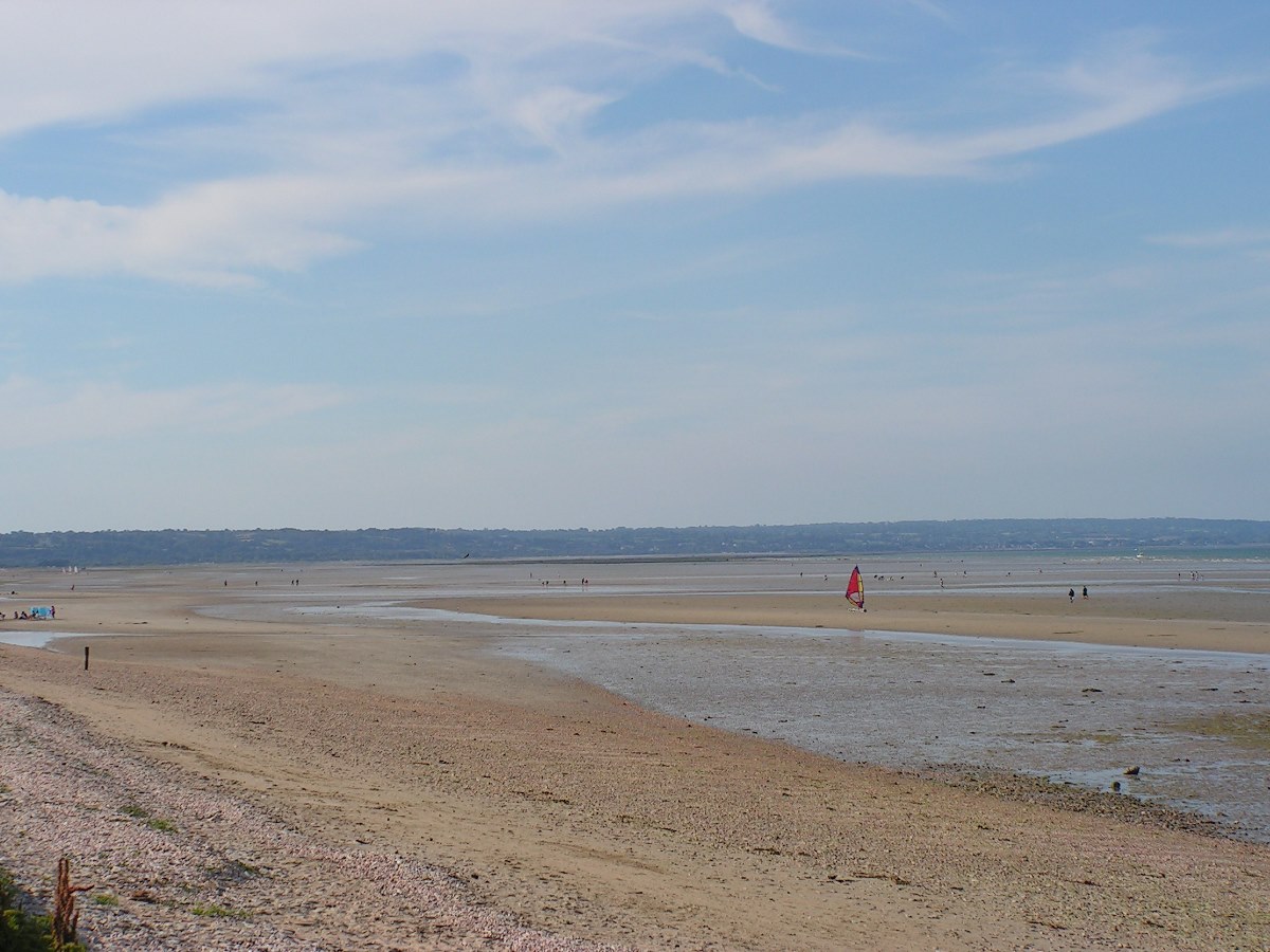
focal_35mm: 83
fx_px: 3045
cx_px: 635
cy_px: 476
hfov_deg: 23.6
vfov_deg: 17.8
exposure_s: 1/640
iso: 64
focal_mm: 13.9
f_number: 4.8
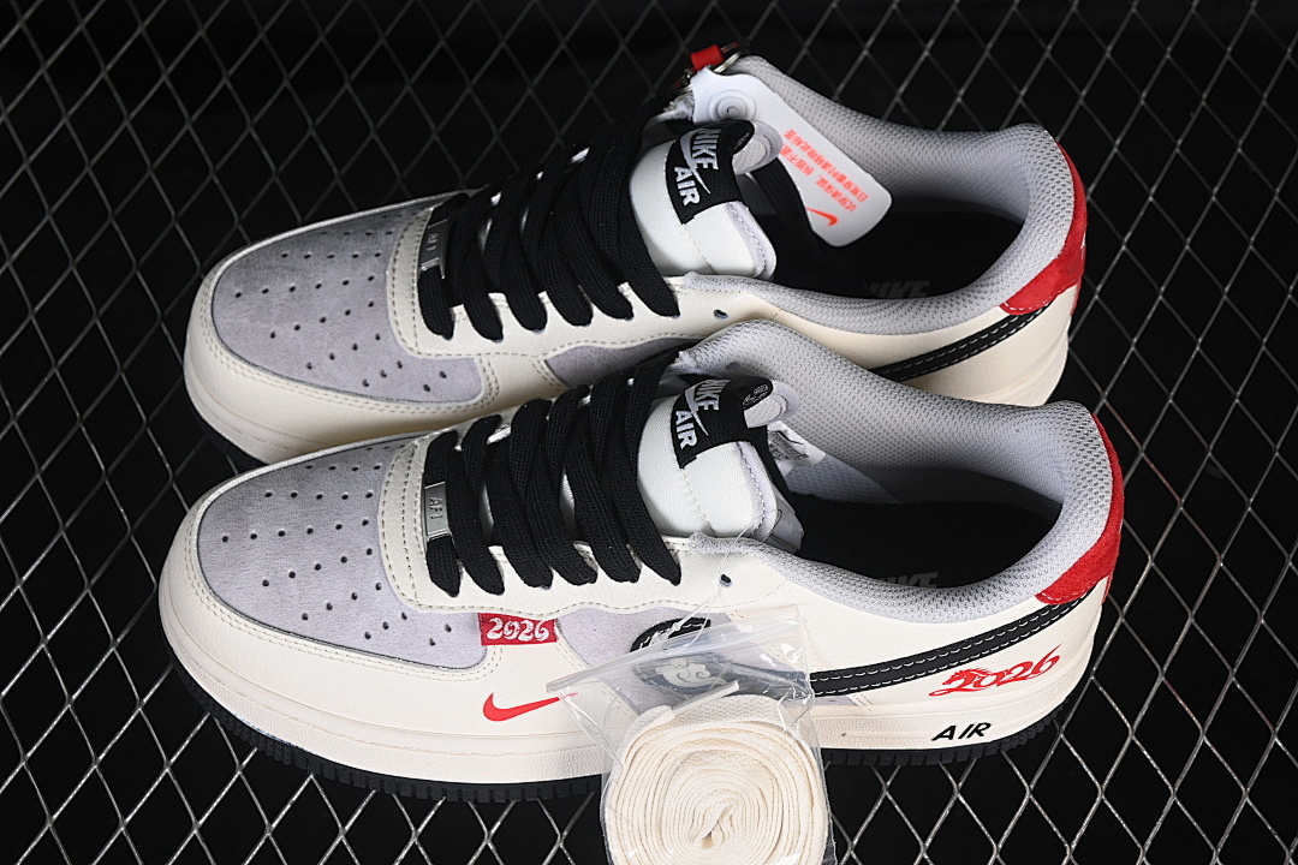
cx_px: 649
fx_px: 2704
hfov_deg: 27.0
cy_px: 432
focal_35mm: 75
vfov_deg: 18.2
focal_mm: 50
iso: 160
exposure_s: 1/80
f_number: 7.1
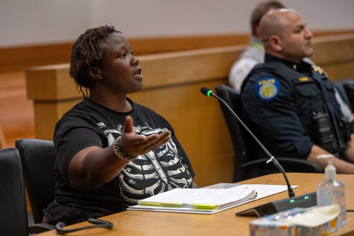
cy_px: 118
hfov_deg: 17.8
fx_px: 1131
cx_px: 177
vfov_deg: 11.9
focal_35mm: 115
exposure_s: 1/250
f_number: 2.8
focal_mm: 115
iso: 2500
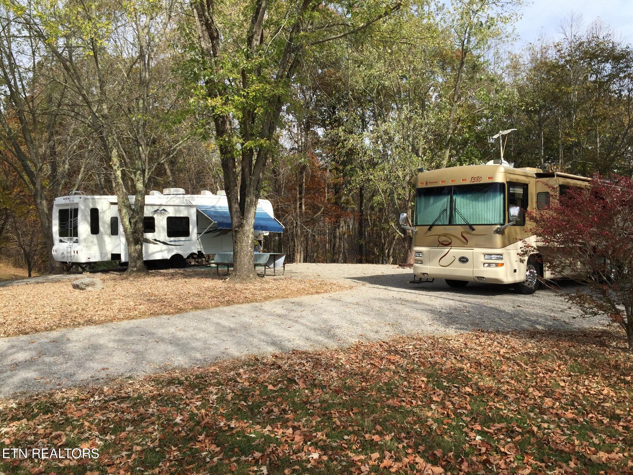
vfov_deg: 48.2
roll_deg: -1.6
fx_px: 530
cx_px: 316
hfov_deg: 61.7
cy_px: 238
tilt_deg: -0.4
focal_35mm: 29
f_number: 2.2
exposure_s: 1/1236
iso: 32
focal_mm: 4.15
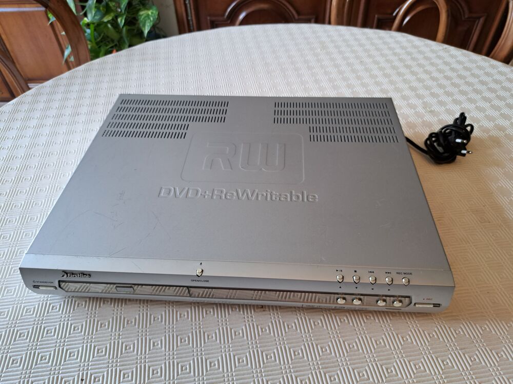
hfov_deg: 71.6
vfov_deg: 56.8
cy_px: 192
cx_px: 256
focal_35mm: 24
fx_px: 356
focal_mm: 5.23
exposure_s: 1/50
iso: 125
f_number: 1.8
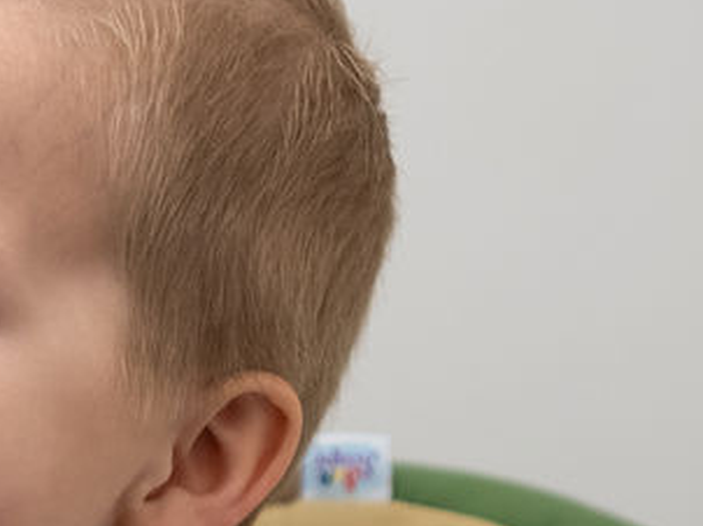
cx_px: -248
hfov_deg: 12.0
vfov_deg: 9.2
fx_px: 3226
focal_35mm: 159
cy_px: 603
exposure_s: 1/160
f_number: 2.8
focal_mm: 35
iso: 4000
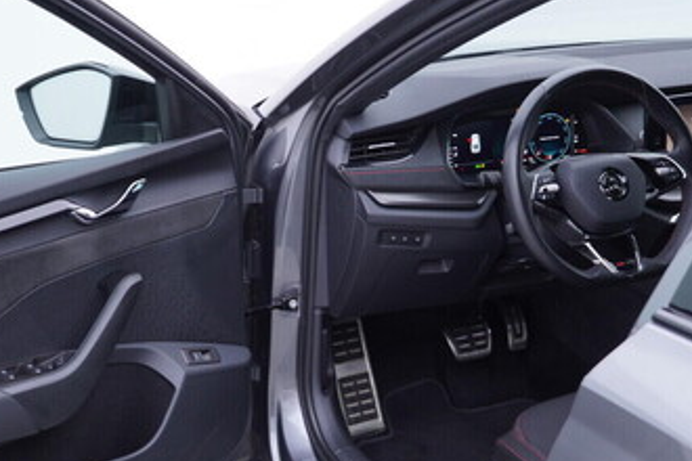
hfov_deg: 33.3
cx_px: 277
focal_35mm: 60
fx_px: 1153
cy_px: 322
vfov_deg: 22.5
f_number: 3.2
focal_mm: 24
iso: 125
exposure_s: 1/40
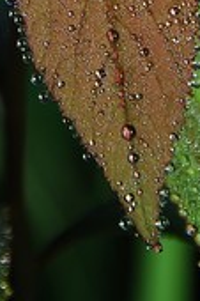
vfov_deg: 4.2
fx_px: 4087
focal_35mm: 490
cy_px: -157
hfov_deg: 2.8
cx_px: 101
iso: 100
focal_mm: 65
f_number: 5.6
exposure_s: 1/250
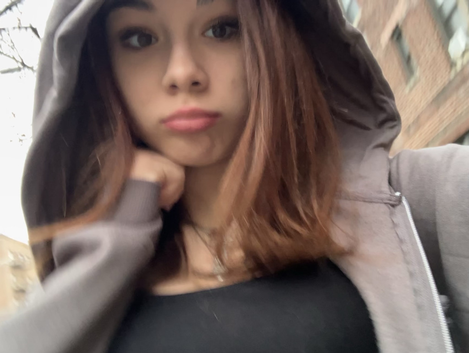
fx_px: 434
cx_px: 234
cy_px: 176
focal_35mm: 32
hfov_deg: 56.8
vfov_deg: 44.2
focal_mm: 2.87
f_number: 2.2
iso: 320
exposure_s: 1/30
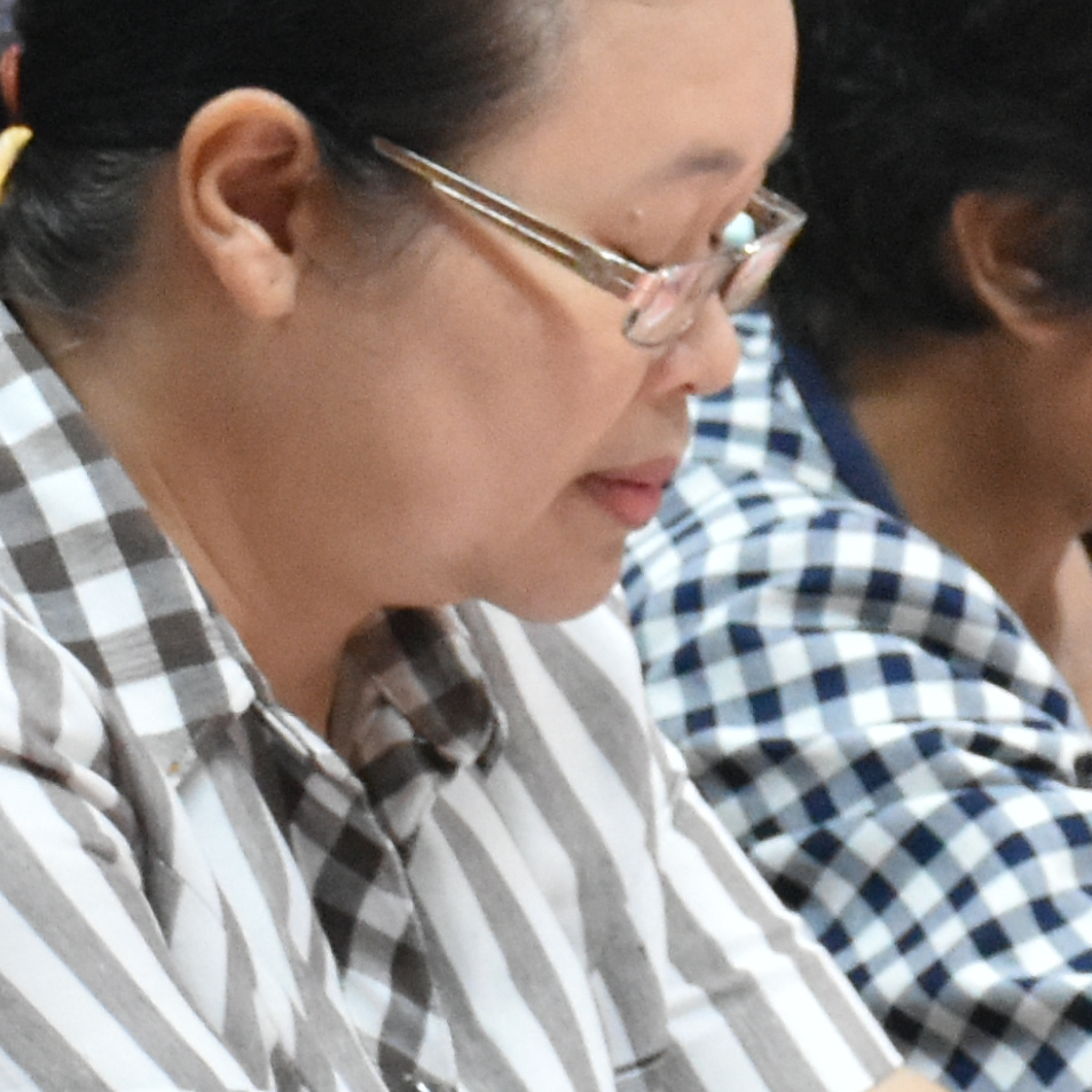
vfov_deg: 5.5
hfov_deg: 5.4
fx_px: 11457
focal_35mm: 321
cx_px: 1688
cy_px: 818
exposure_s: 1/125
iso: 2500
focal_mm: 40
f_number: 5.6
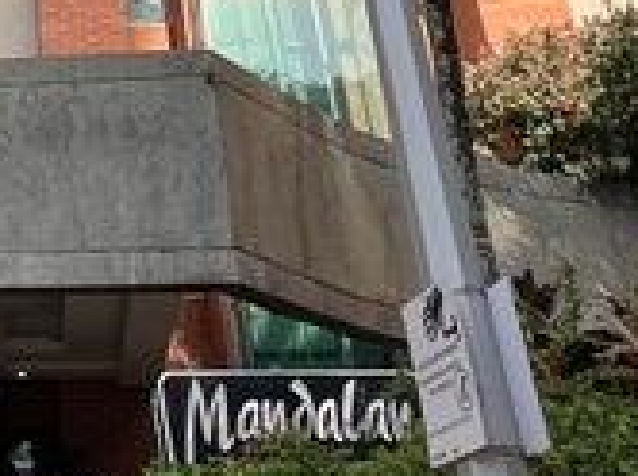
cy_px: -269
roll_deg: -0.2
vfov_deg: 18.9
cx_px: -71
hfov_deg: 26.6
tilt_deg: +37.0
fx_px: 1233
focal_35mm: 67
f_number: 1.8
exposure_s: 1/681
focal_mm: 1.57
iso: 32
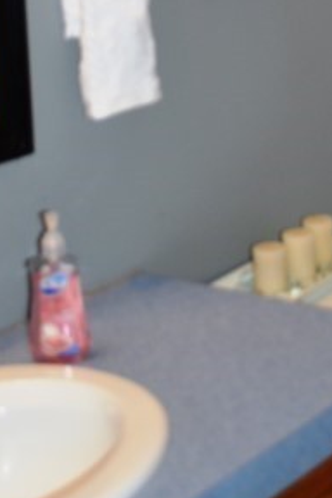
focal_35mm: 96
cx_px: 286
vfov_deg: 20.0
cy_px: -92
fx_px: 1328
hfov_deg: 14.1
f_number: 4
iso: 400
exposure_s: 1/60
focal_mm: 24
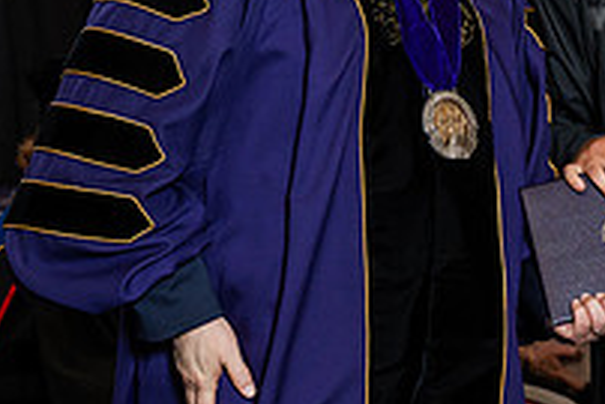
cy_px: 79
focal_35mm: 184
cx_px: 452
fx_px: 3094
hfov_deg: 11.1
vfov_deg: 7.5
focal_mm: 64
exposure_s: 1/200
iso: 1250
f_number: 4.5
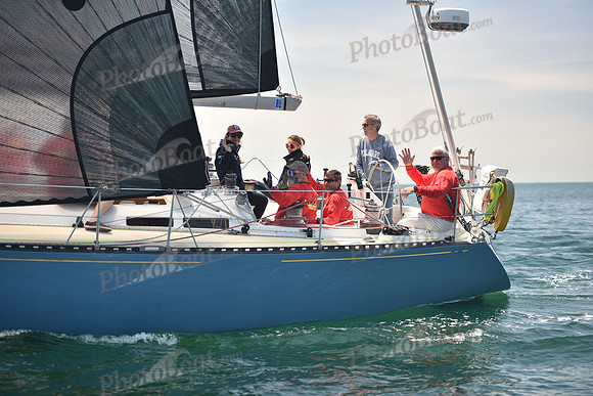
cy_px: 198
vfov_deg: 16.1
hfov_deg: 23.9
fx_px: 1400
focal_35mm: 85
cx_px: 296
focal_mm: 85
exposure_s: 1/800
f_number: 2.8
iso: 250
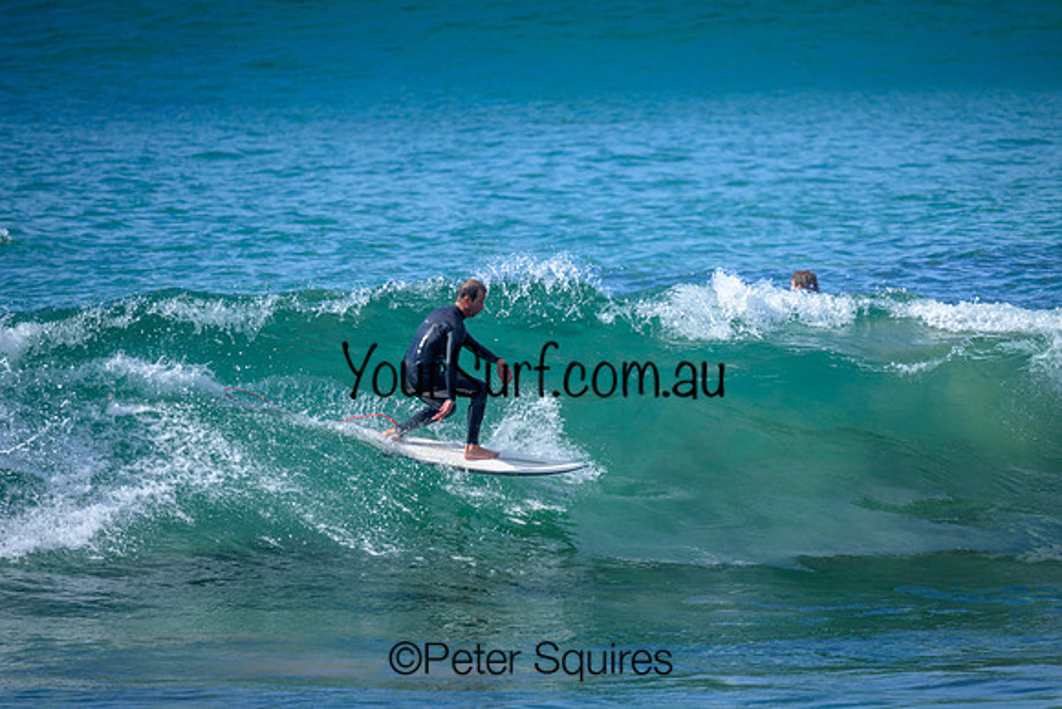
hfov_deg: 2.6
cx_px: 531
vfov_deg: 1.7
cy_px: 354
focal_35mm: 800
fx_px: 23604
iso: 400
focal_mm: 800
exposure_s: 1/2000
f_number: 6.3
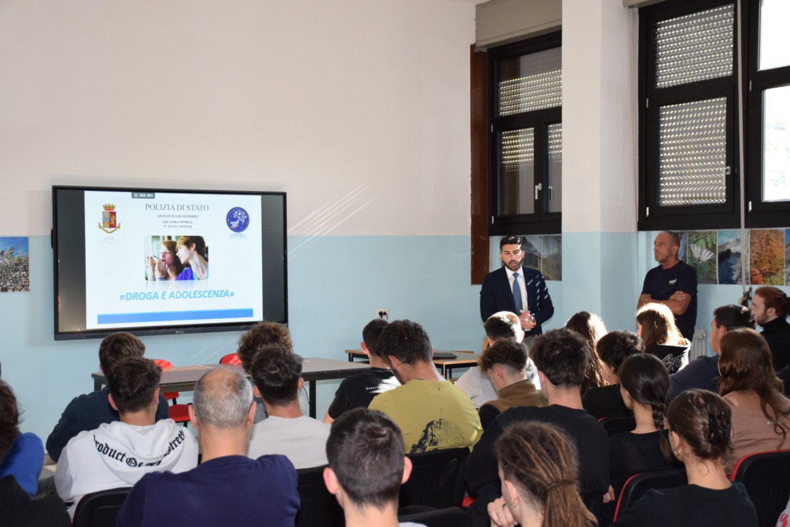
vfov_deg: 26.5
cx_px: 395
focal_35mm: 51
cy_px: 264
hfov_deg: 38.9
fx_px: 1119
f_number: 5.6
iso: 800
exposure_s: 1/125
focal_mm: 34
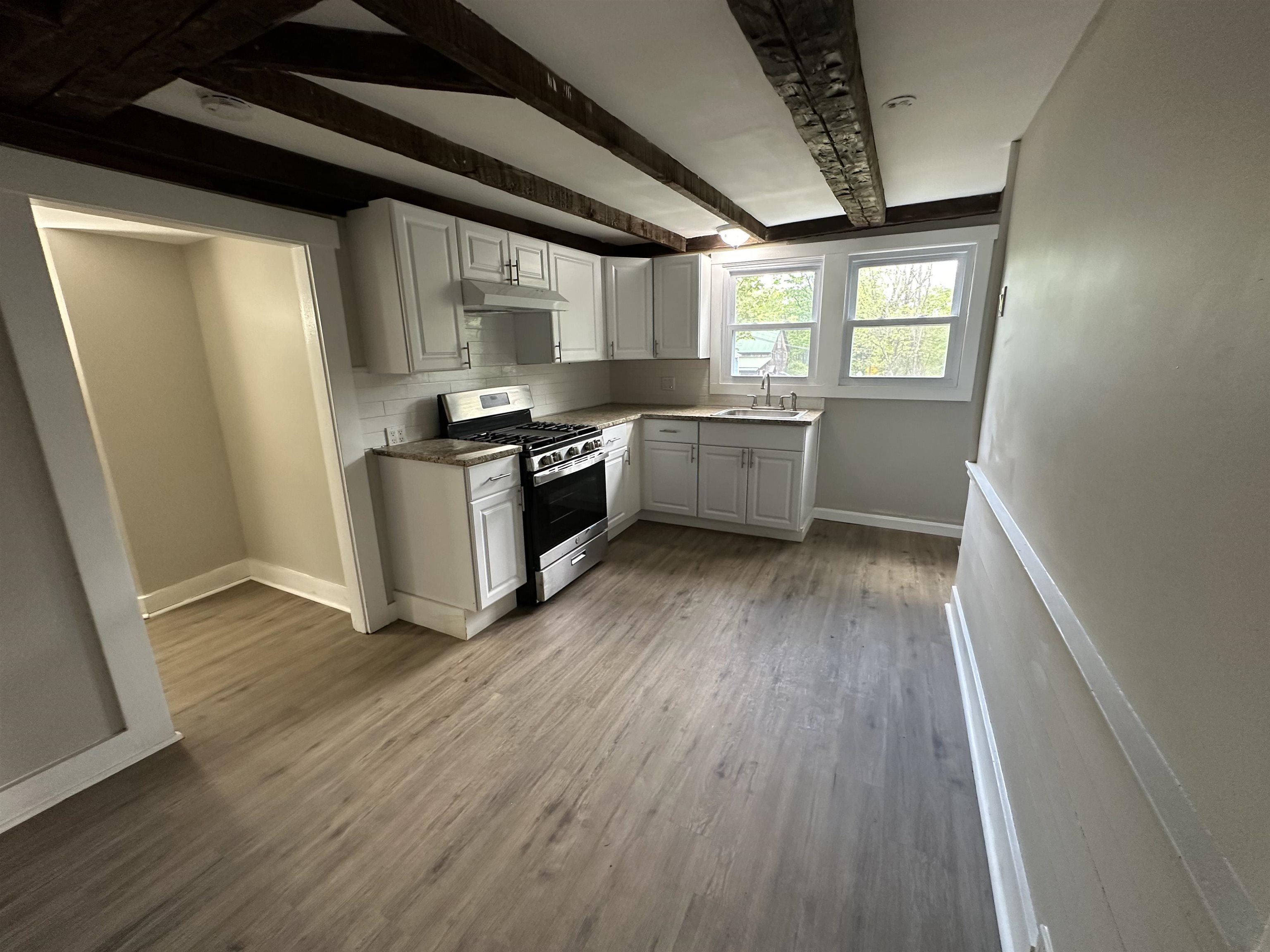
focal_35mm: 14
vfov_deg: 85.7
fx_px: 514
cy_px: 476
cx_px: 635
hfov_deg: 102.1
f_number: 2.2
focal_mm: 2.22
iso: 320
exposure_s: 1/60
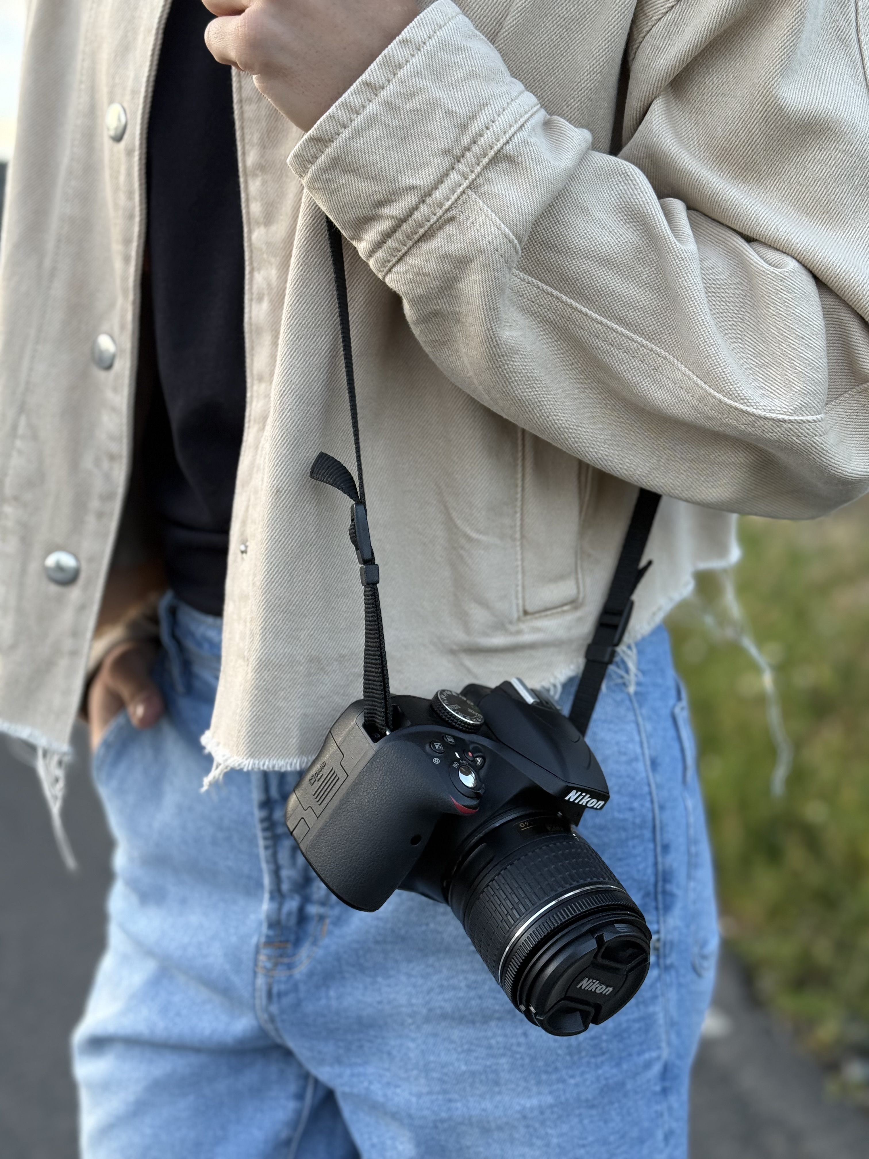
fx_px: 1607
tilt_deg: -6.7
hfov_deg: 30.3
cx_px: 434
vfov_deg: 39.7
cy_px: 580
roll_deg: -0.5
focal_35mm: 48
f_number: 1.78
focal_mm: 6.76
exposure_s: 1/121
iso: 80
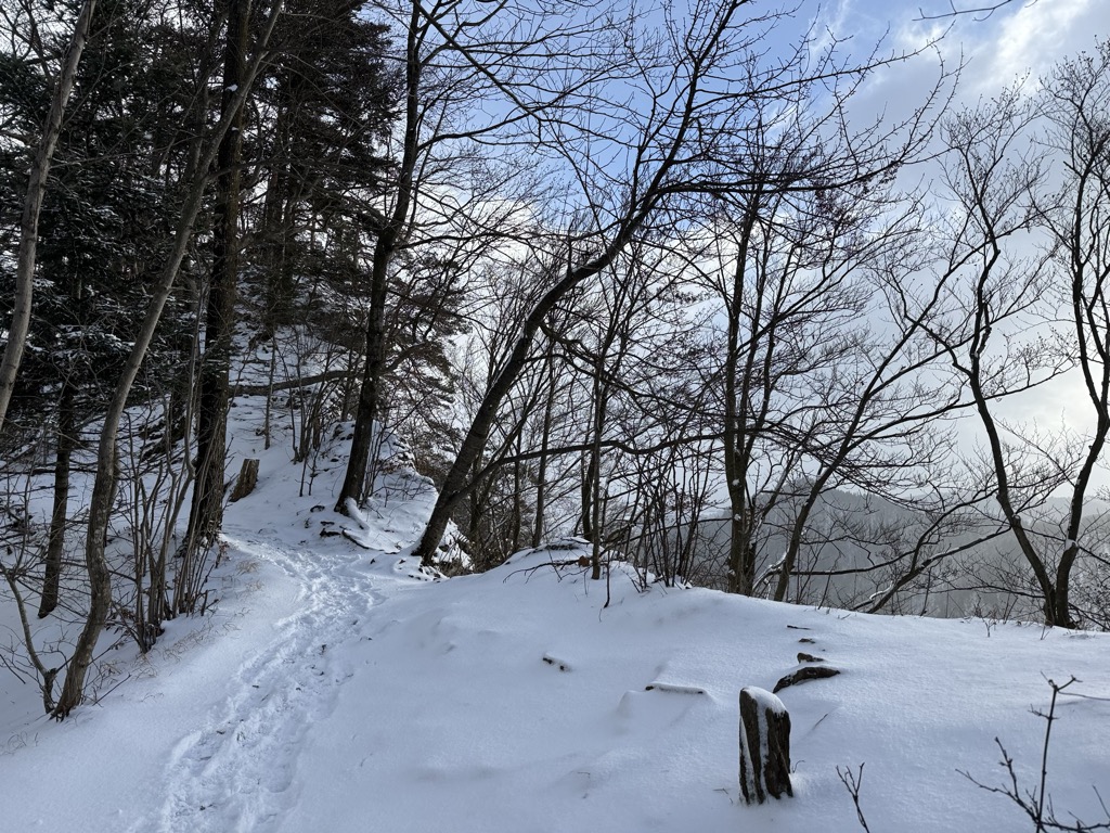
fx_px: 770
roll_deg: +0.0
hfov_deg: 71.6
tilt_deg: +5.2
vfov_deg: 56.8
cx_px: 555
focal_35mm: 24
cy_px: 416
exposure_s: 1/2703
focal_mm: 6.76
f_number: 1.78
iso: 80
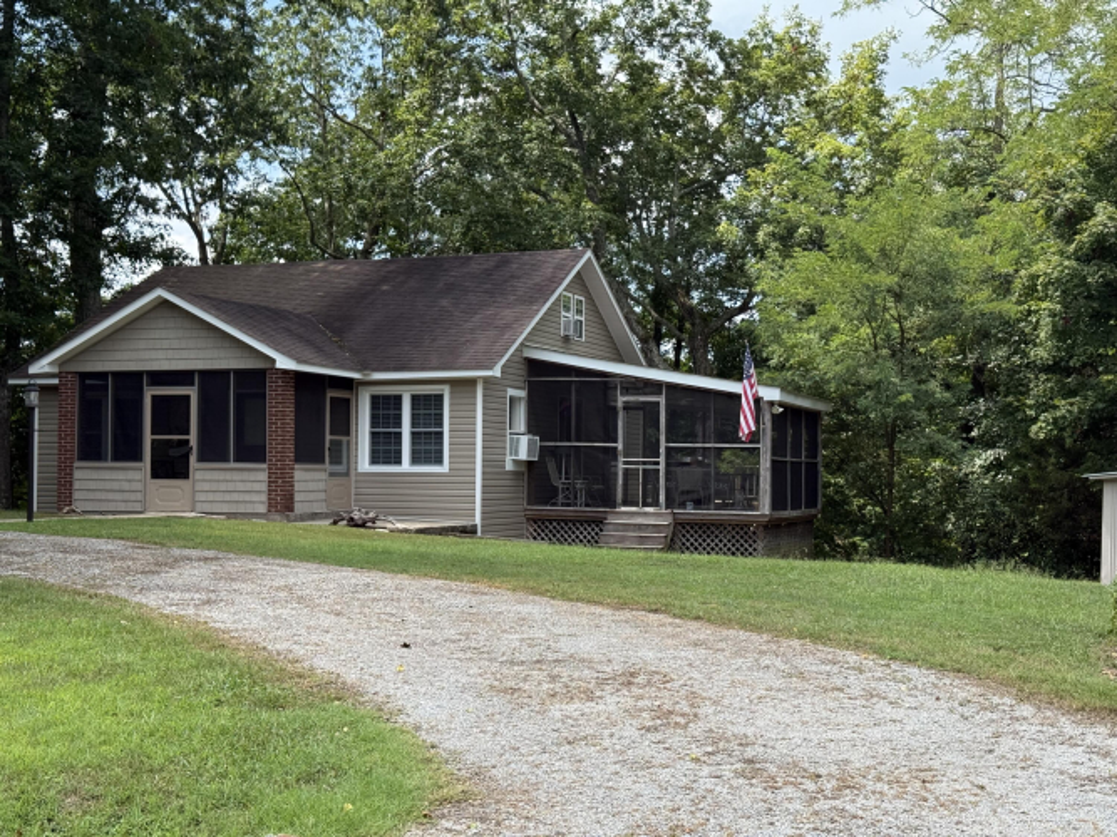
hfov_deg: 39.7
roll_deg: -0.4
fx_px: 1549
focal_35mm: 48
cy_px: 418
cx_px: 558
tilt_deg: +1.4
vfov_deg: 30.3
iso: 100
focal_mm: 6.76
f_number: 1.78
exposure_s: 1/2033
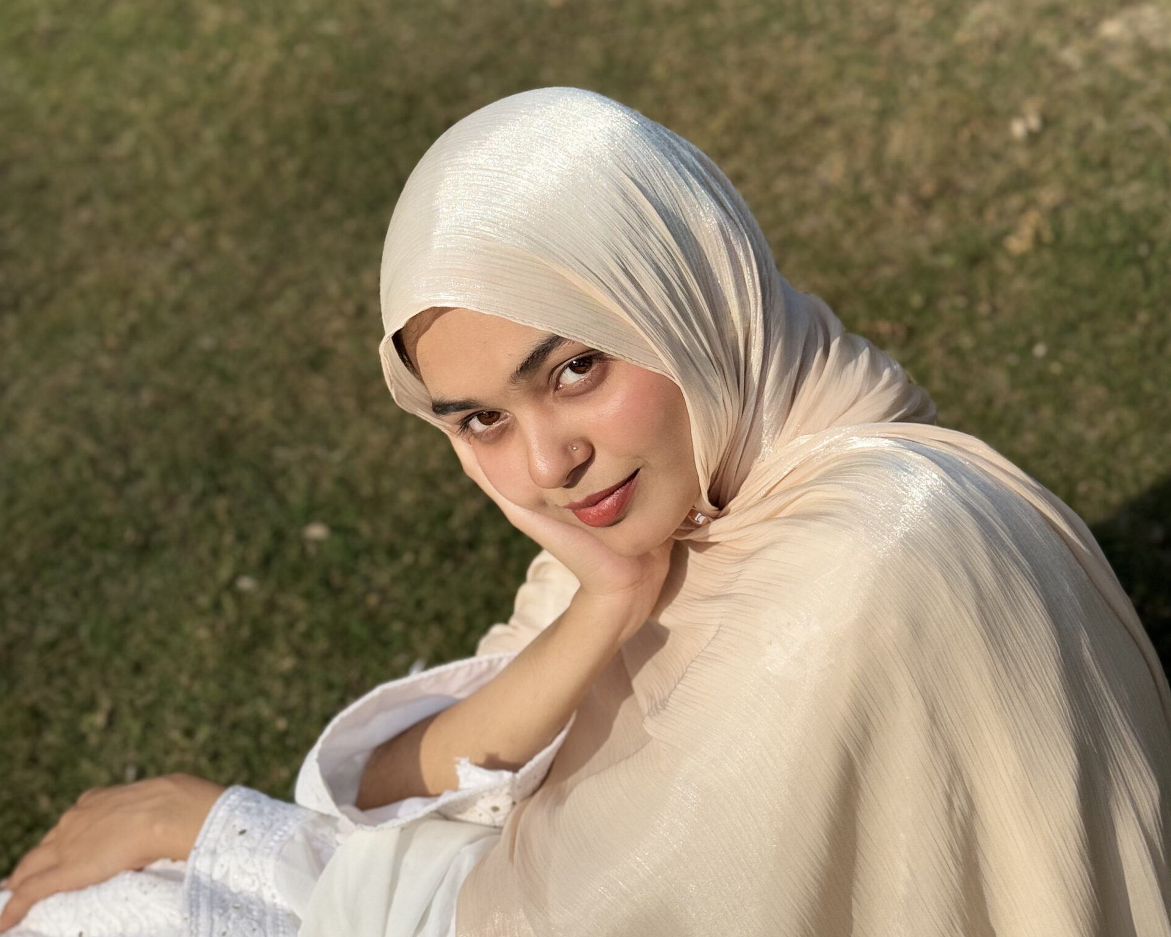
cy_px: 426
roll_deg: +2.6
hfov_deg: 30.0
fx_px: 2183
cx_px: 587
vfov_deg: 24.2
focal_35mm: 63
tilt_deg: -35.0
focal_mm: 6.76
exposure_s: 1/5376
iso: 64
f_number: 1.78
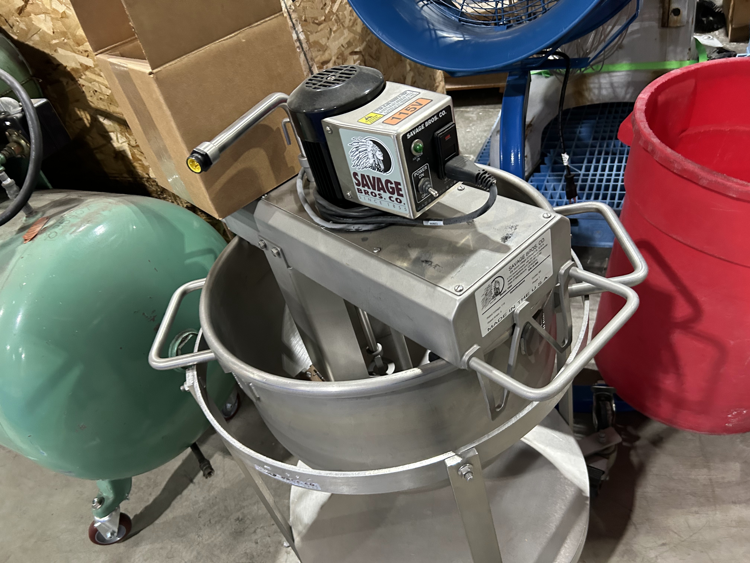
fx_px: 563
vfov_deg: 53.1
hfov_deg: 67.3
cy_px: 282
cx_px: 375
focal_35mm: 26
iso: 400
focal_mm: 5.7
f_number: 1.5
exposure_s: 1/60
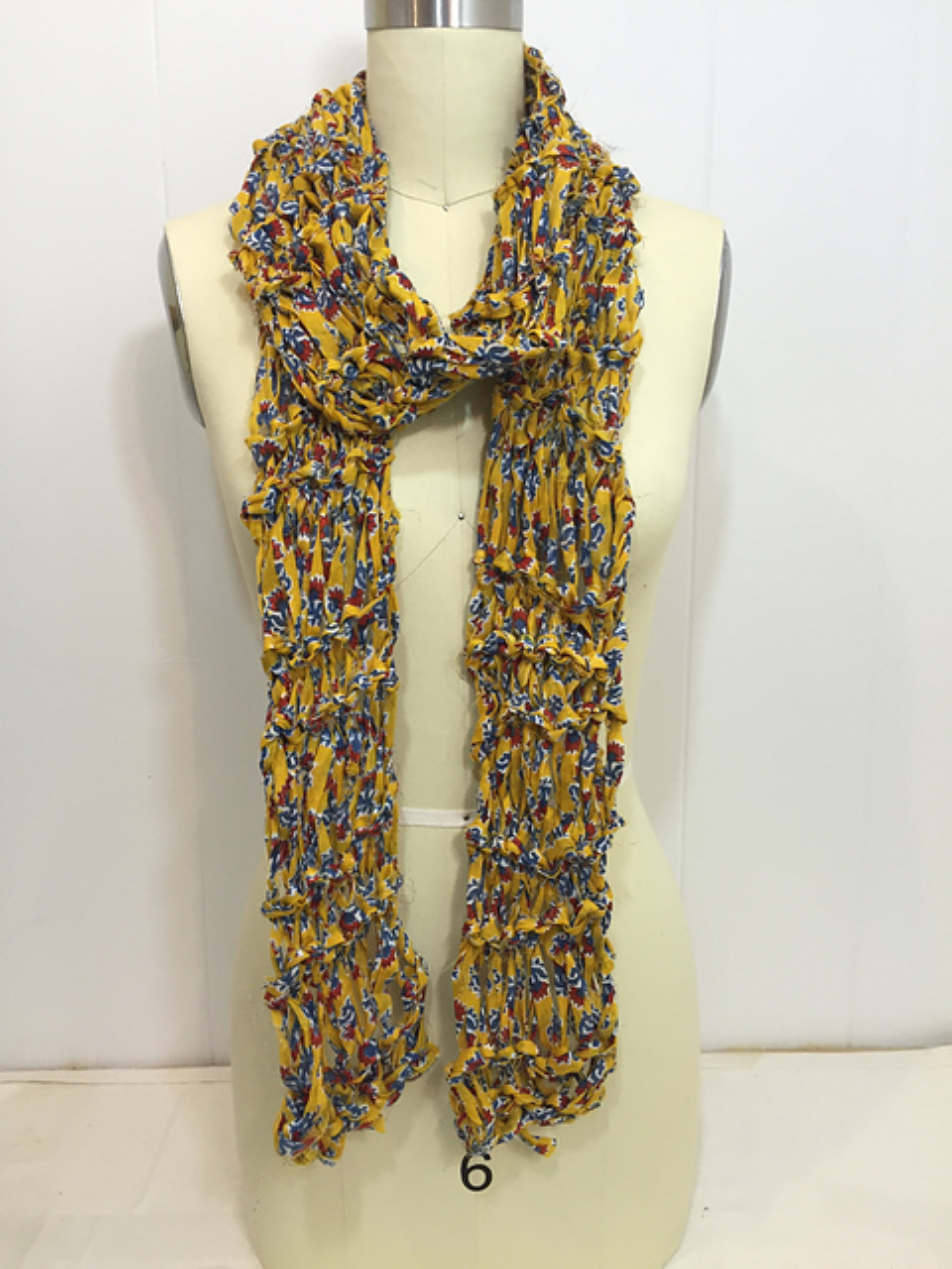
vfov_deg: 61.7
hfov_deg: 48.2
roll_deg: -0.5
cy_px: 634
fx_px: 1063
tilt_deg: -10.5
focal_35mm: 29
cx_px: 476
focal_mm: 4.15
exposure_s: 1/30
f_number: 2.2
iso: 64
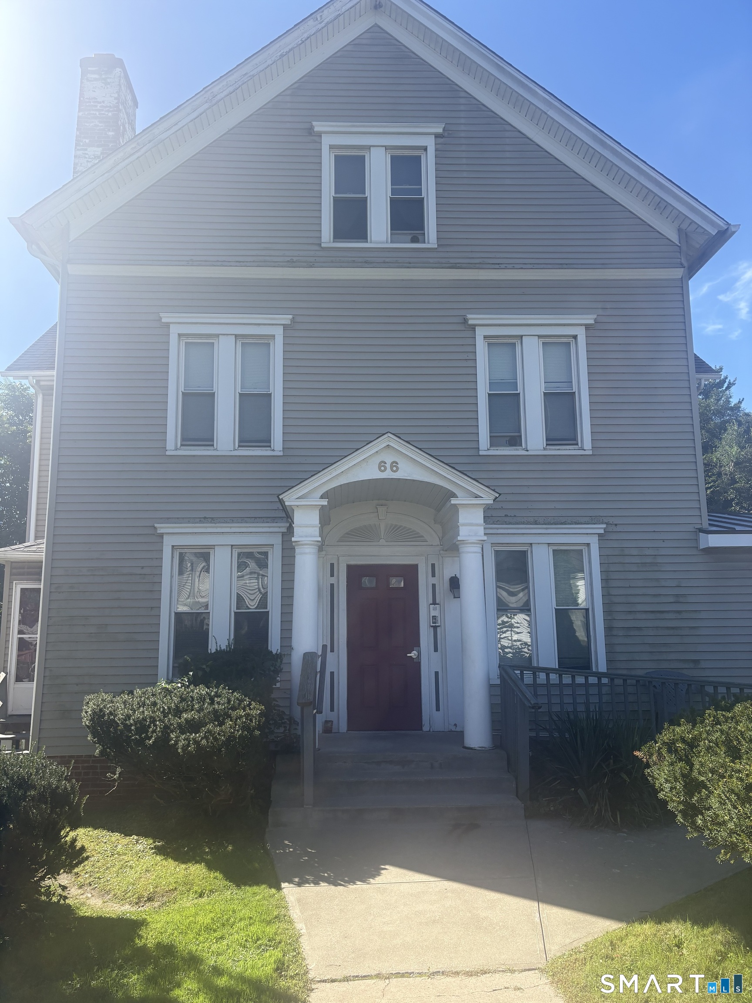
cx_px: 376
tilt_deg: +9.5
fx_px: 753
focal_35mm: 26
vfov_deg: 67.3
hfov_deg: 53.1
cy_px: 502
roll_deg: +1.1
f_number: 1.6
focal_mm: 5.96
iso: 50
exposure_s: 1/1799
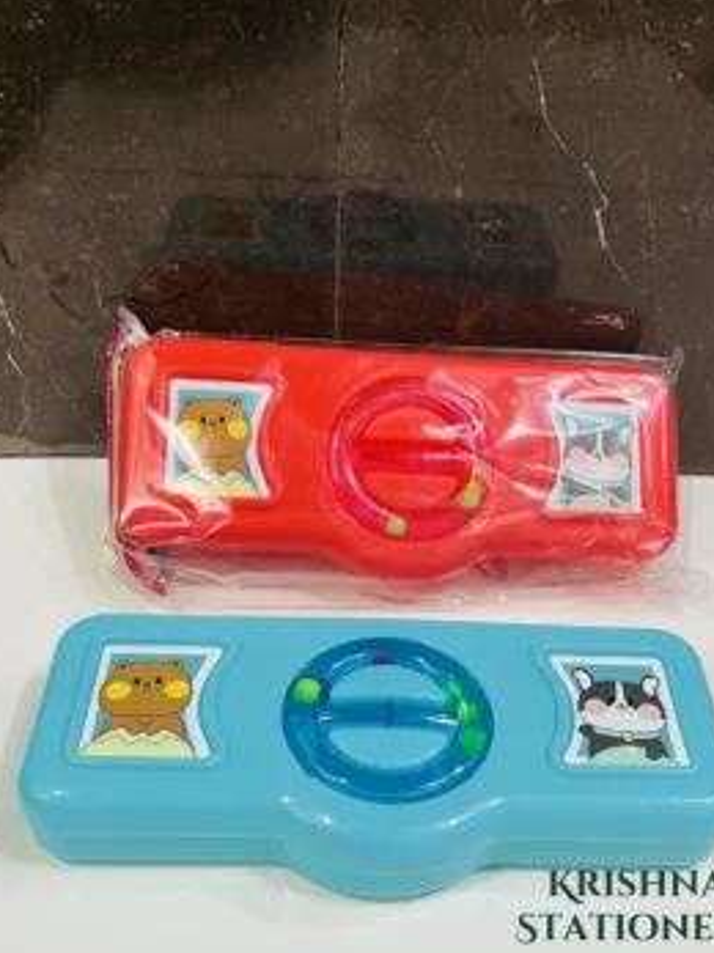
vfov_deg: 60.0
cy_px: 483
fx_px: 826
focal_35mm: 30
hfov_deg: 46.7
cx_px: 393
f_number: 1.6
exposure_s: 1/50
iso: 200
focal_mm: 5.1
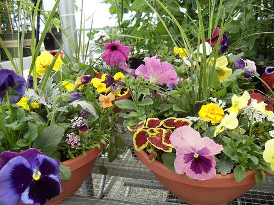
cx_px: 137
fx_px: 348
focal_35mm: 44
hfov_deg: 43.0
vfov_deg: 32.9
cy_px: 102
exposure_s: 1/80
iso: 80
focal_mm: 6
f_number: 3.5
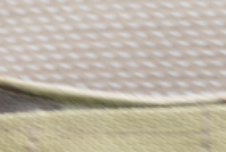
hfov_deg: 5.8
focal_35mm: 340
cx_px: -324
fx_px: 2139
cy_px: 244
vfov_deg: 4.0
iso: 125
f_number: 3.6
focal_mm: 23.65
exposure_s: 1/125
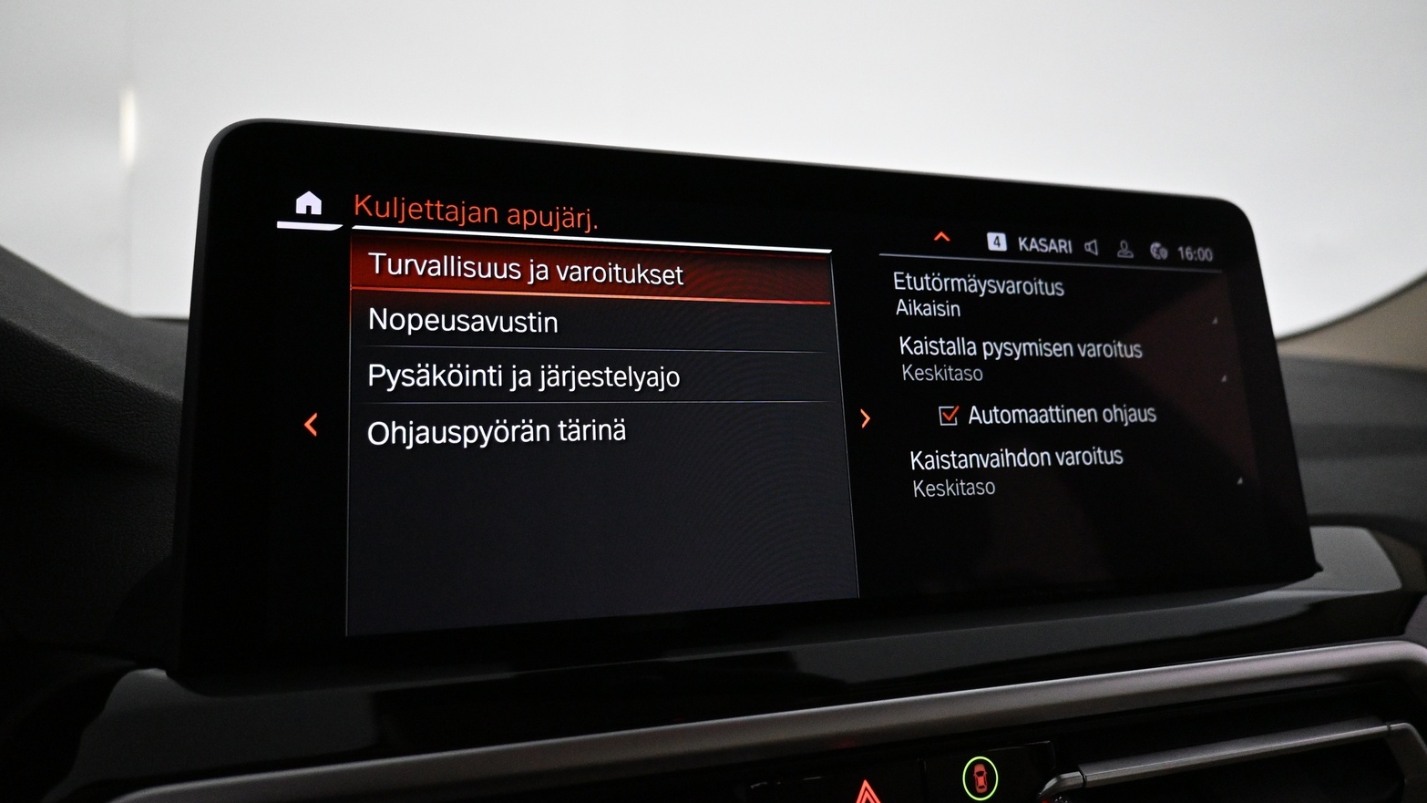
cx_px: 734
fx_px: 984
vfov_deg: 44.4
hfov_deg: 71.9
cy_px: 374
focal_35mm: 26
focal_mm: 16
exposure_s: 1/250
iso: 4000
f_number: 3.5
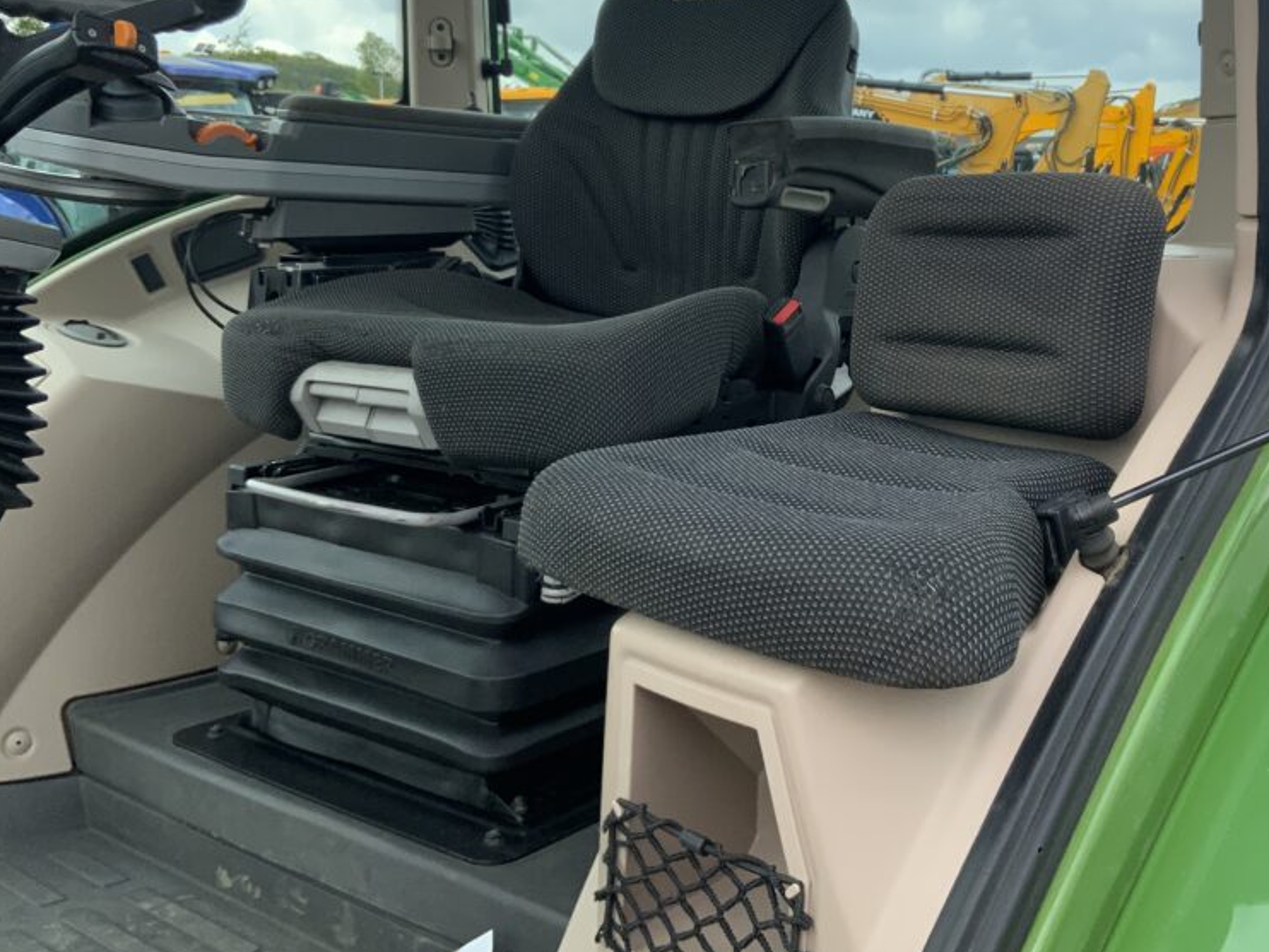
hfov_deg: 46.4
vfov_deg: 35.6
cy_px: 320
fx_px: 1467
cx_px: 788
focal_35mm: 40
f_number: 1.8
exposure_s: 1/500
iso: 16
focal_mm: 3
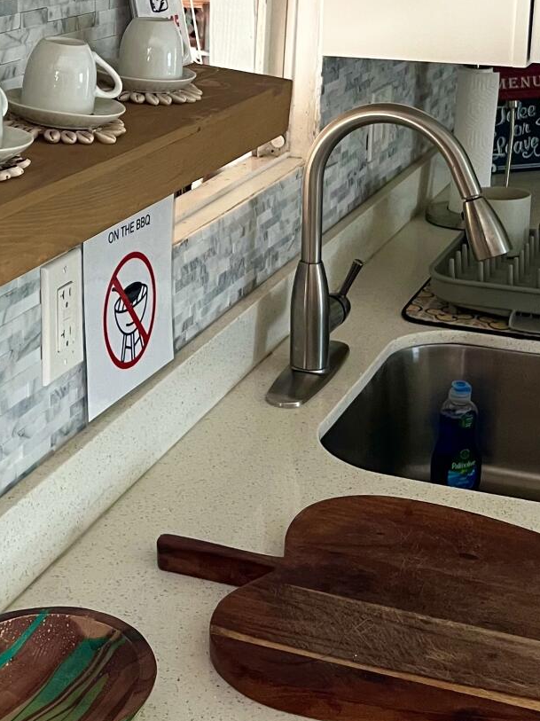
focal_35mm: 64
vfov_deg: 29.8
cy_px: 174
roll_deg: +0.2
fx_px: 1332
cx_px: 81
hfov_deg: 22.5
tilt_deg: -10.5
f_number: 1.5
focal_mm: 5.7
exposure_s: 1/60
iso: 200
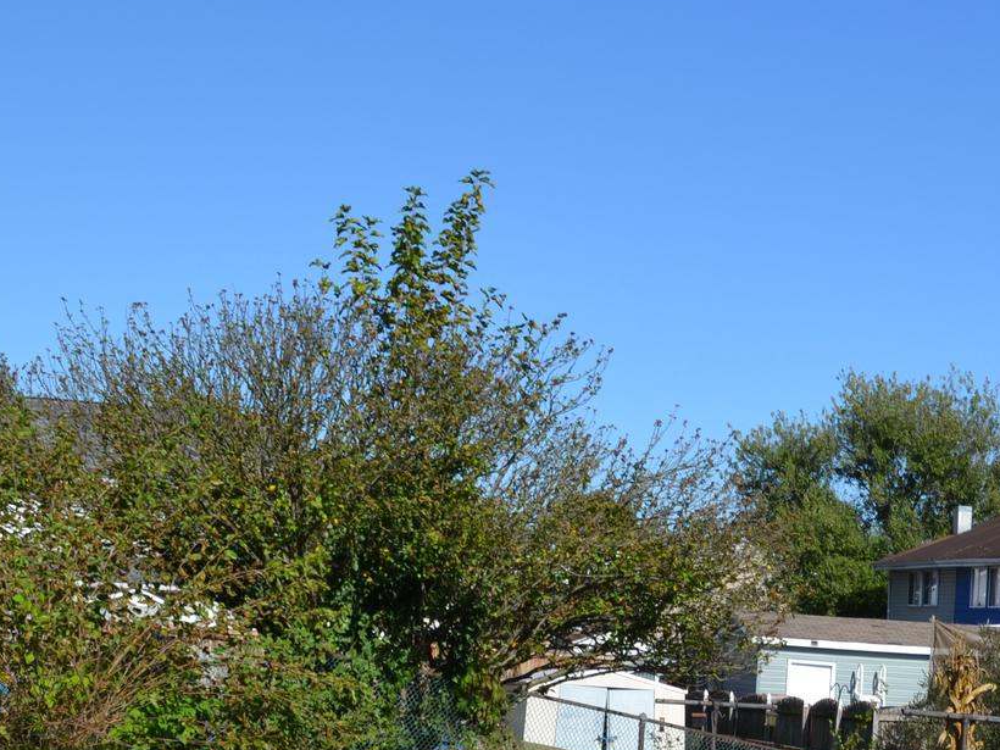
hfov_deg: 26.5
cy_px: 676
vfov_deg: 20.0
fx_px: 2080
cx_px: 810
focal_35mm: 72
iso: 100
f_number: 8
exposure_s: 1/250
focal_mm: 20
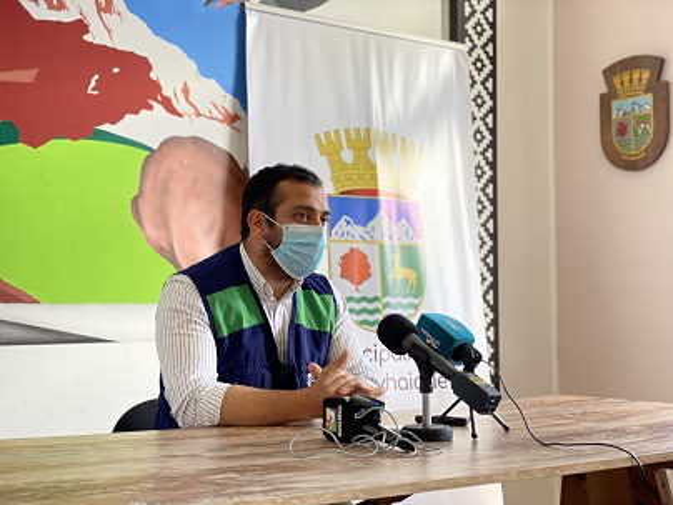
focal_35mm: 52
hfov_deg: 36.8
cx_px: 336
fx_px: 1011
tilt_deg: +5.1
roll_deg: -0.4
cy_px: 252
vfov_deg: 28.0
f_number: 2
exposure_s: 1/100
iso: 64
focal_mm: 6
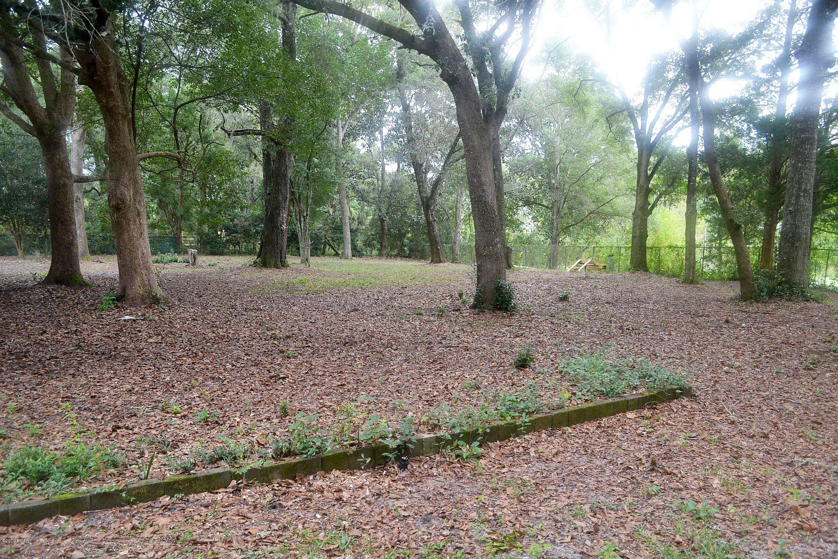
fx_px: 628
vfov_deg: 47.9
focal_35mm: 27
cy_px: 280
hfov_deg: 67.4
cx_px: 419
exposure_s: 1/100
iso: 400
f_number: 5
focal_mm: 18
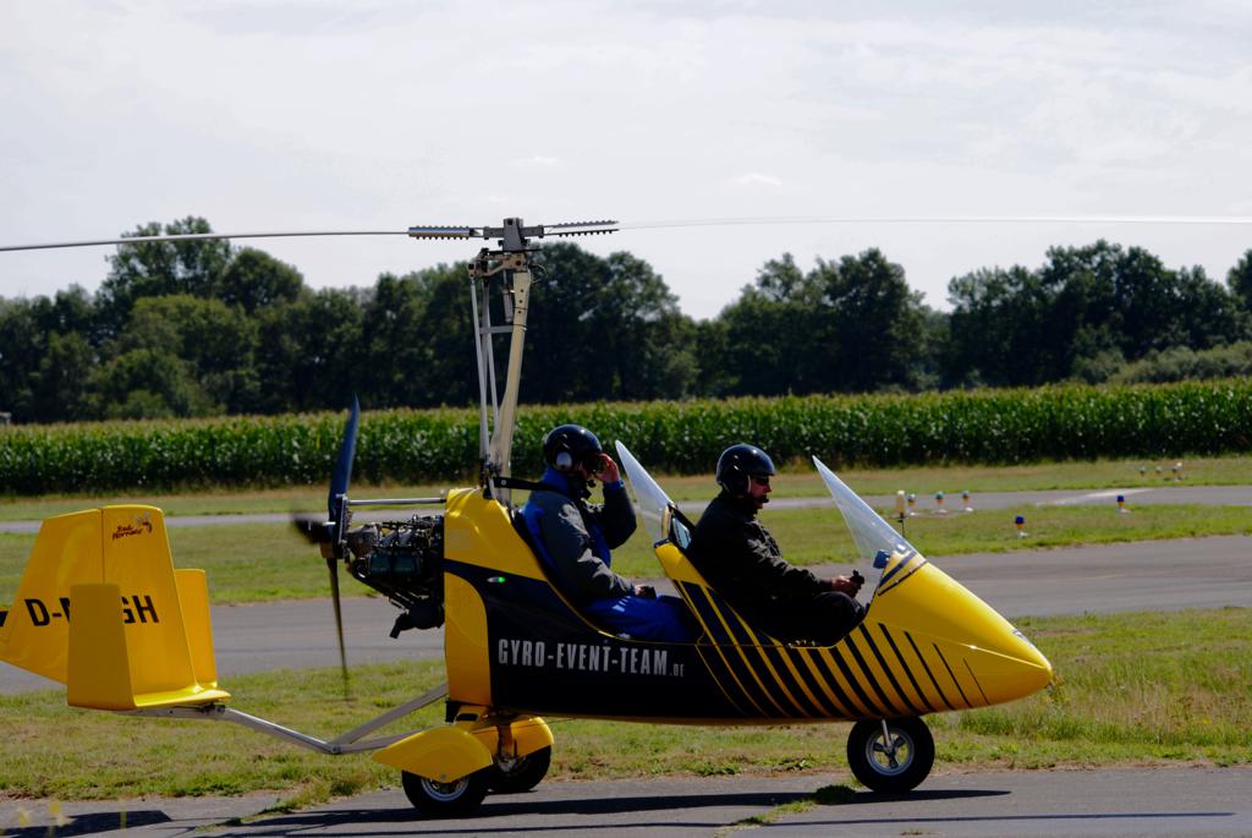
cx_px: 626
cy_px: 419
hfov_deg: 14.4
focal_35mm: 142
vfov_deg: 9.7
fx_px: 4961
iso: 110
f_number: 5.6
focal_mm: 95
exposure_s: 1/500
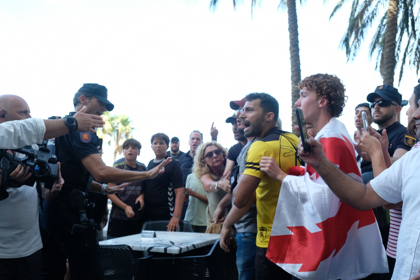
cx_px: 210
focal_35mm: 36
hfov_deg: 53.1
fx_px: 420
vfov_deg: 36.9
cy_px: 140
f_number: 4.5
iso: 800
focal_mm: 24.3
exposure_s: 1/500
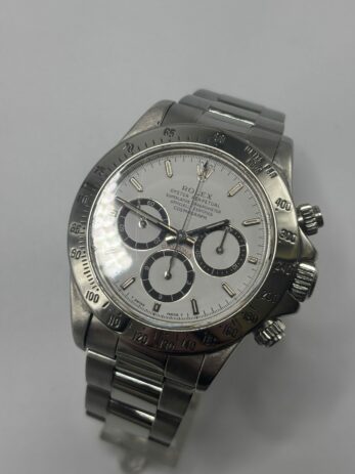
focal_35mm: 52
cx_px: 178
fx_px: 711
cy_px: 237
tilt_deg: -80.1
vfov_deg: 36.8
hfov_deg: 28.0
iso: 40
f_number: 1.6
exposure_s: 1/152
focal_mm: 5.96
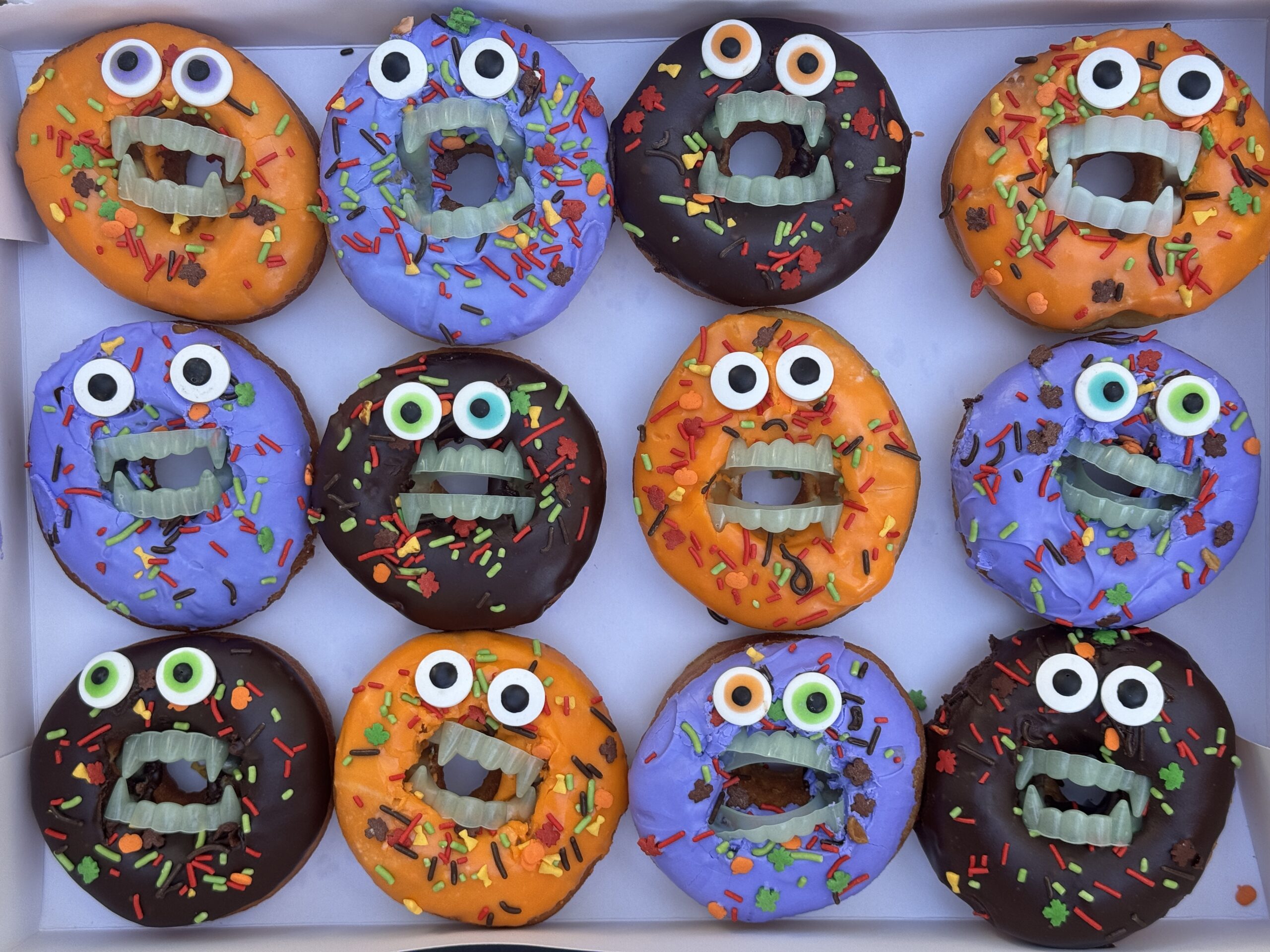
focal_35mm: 48
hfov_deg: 39.7
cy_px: 476
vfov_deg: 30.3
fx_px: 1761
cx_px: 635
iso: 50
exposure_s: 1/176
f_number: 1.78
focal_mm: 6.76
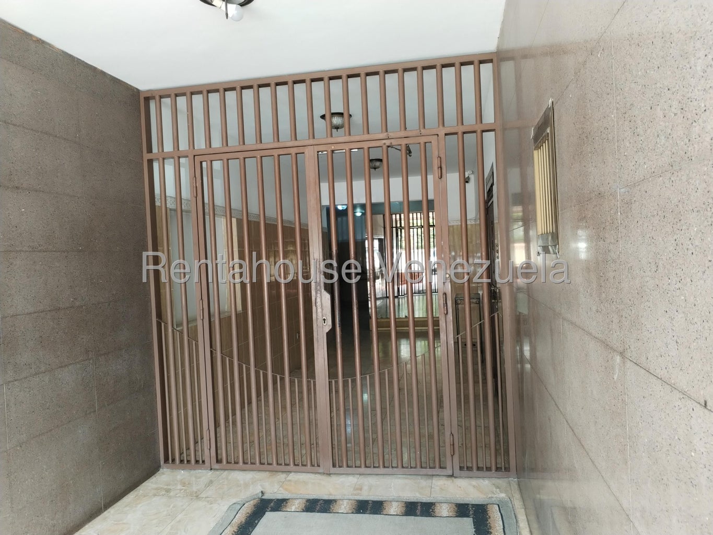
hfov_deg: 61.7
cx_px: 356
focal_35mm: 29
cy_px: 268
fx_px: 597
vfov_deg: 48.2
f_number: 1.8
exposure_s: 1/60
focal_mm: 4.75
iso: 242
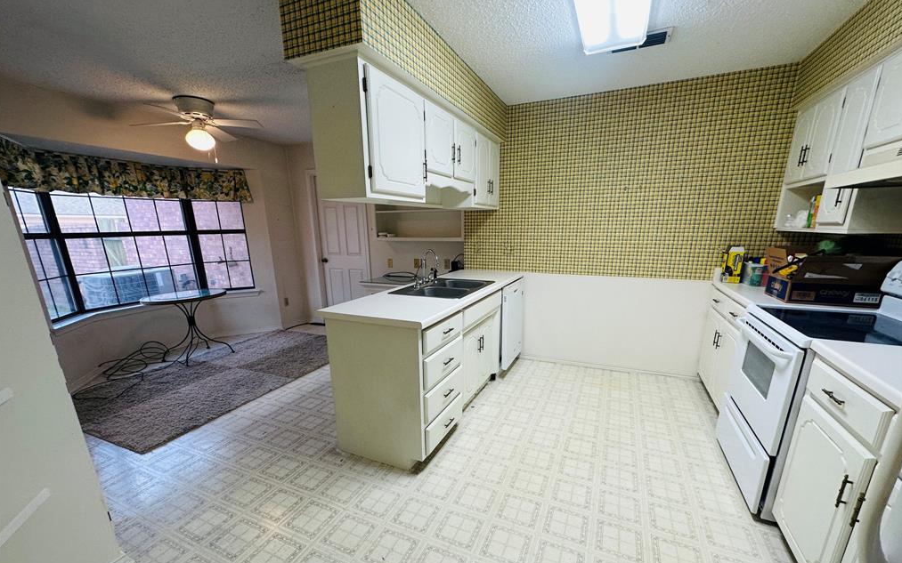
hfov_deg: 101.5
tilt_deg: -15.7
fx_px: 369
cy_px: 326
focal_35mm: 15
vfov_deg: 74.3
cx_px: 450
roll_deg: +0.9
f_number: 2.2
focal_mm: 2.22
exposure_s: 1/120
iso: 125
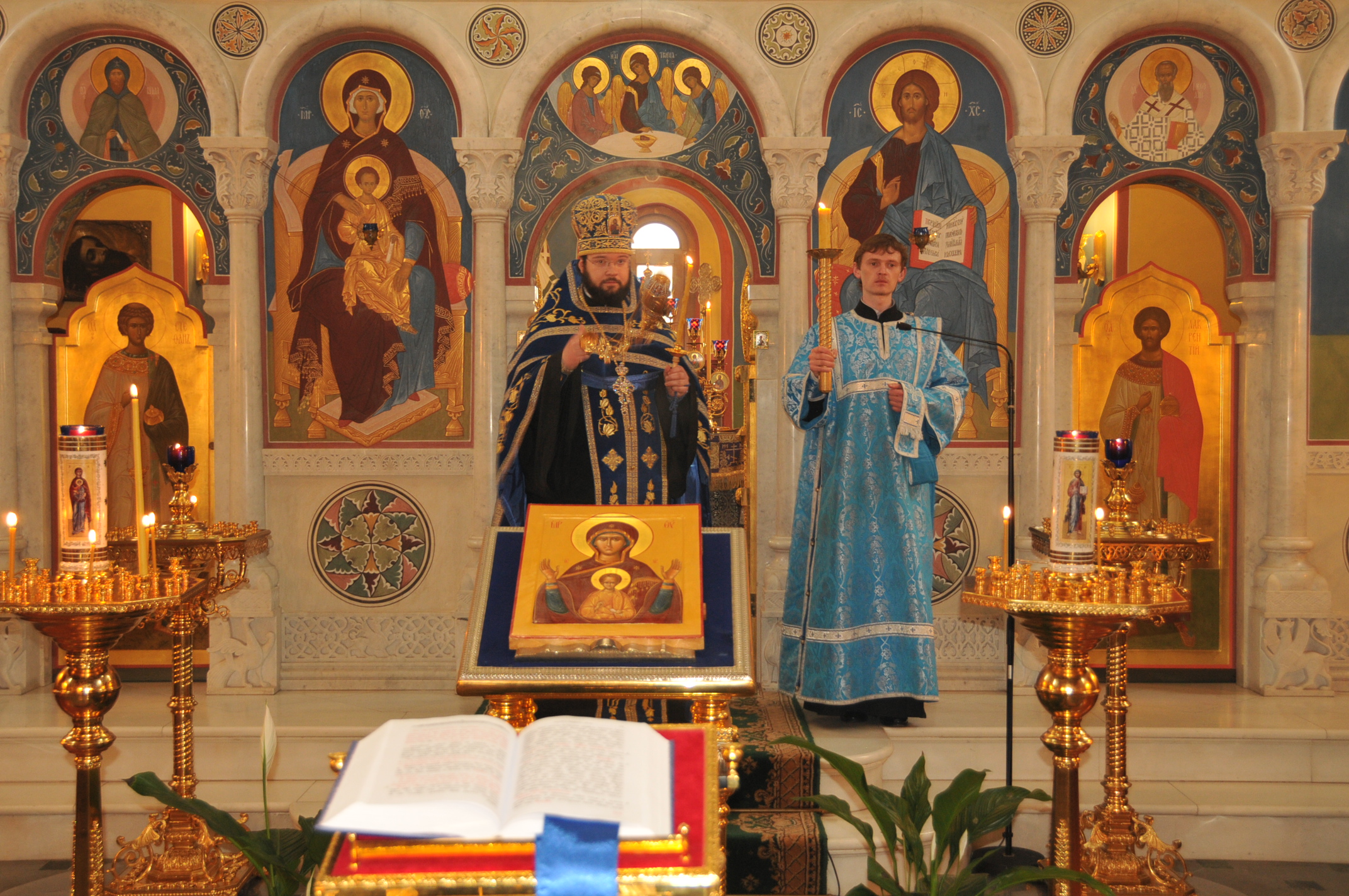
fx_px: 1628
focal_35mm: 44
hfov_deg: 45.0
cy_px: 448
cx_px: 674
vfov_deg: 30.8
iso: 640
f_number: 4
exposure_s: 1/20
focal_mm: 29
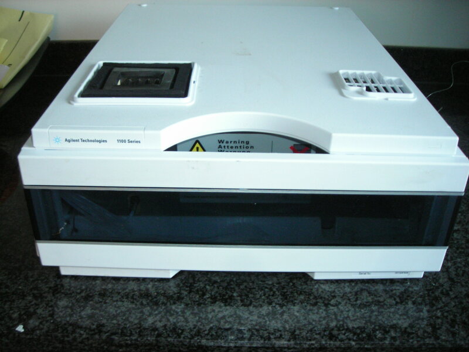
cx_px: 234
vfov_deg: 37.7
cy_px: 176
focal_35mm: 38
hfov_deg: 49.0
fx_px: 515
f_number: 3.2
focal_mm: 6.3
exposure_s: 1/16.4
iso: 200
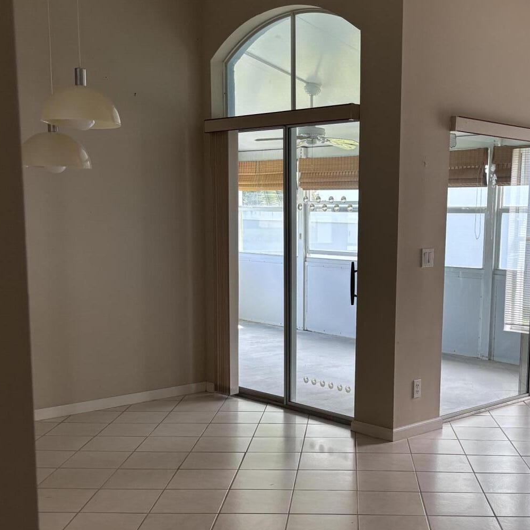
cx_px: 365
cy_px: 335
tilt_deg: -8.8
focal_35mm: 46
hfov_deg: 36.3
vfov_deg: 36.6
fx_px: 797
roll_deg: -0.9
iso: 100
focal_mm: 5.96
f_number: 1.6
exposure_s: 1/121
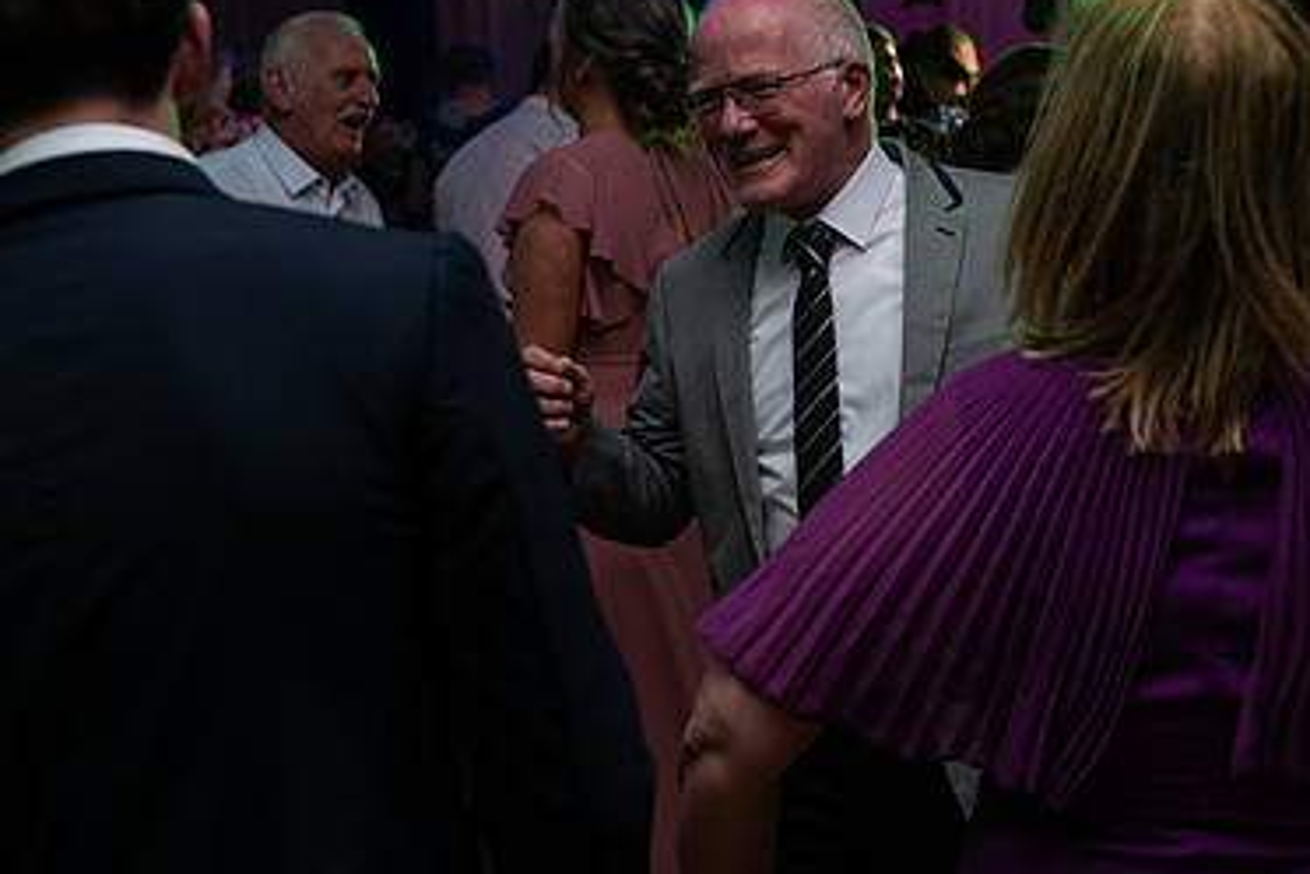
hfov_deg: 35.6
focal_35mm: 56
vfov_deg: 24.2
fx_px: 2038
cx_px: 738
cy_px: 377
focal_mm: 36
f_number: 3.5
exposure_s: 1/160
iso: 640
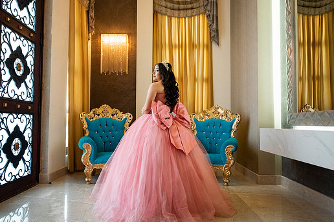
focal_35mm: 27
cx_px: 156
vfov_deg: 47.9
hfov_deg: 67.3
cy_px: 114
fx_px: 250
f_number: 3.2
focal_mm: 24
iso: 4000
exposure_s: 1/500
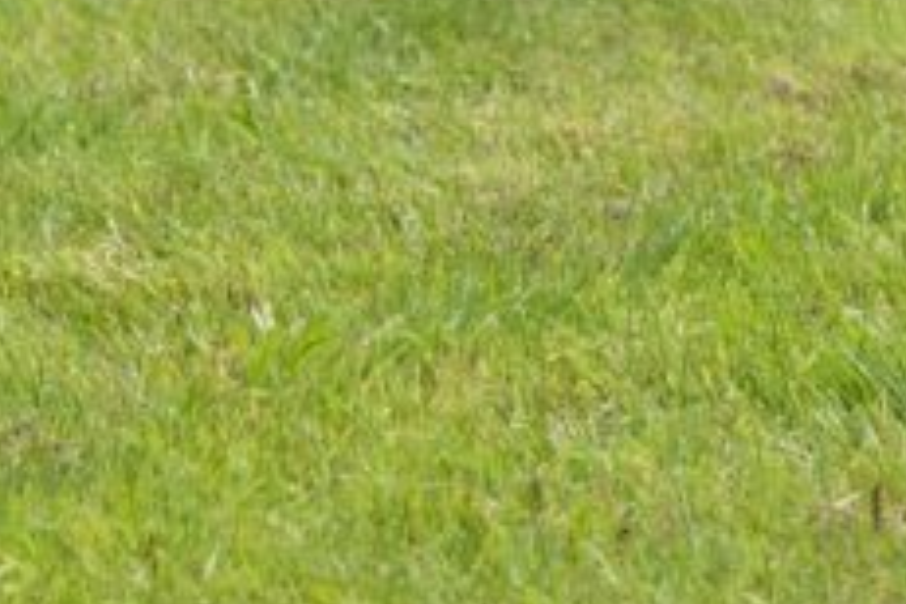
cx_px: -33
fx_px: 7147
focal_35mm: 284
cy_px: 126
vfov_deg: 4.8
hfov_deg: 7.2
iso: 100
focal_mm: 105
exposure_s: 1/125
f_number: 8
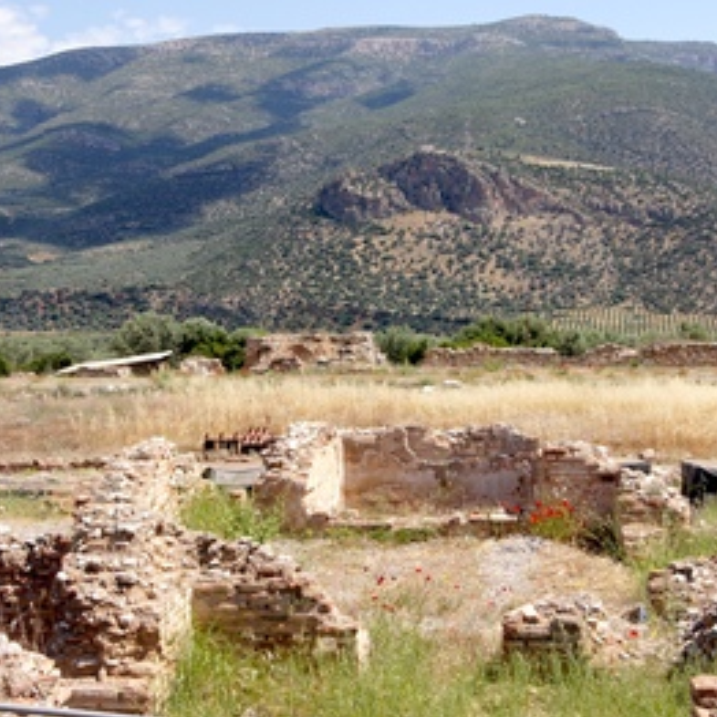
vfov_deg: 33.4
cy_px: 353
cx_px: 393
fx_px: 1195
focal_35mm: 51
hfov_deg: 33.4
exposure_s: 1/250
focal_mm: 26
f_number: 11
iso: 200
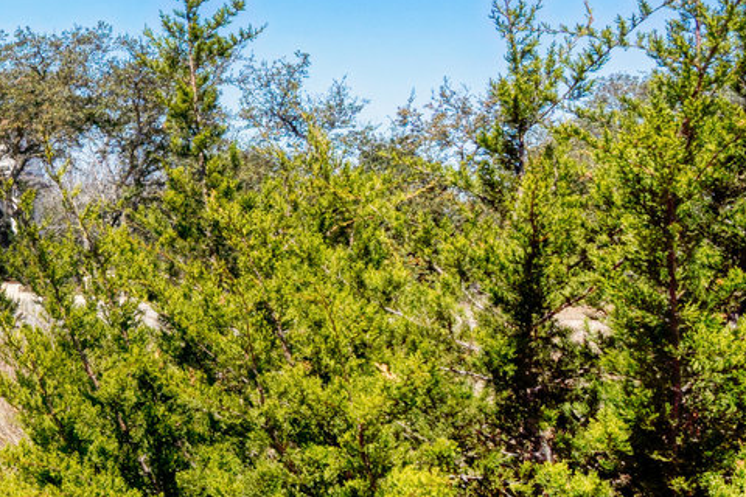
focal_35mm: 54
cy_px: 221
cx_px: -500
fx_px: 1119
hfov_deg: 24.0
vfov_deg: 25.0
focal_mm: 16
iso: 160
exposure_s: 1/640
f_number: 11
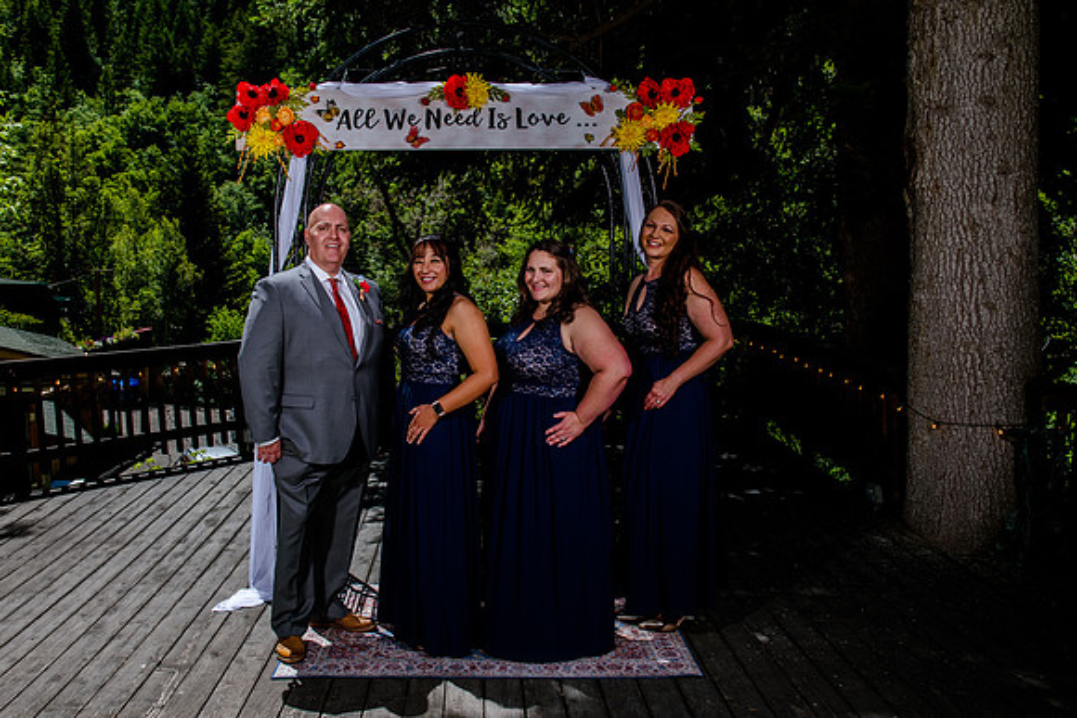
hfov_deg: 58.2
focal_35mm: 32
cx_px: 464
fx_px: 962
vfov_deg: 41.0
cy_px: 359
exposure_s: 1/400
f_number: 8
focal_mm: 28
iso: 160
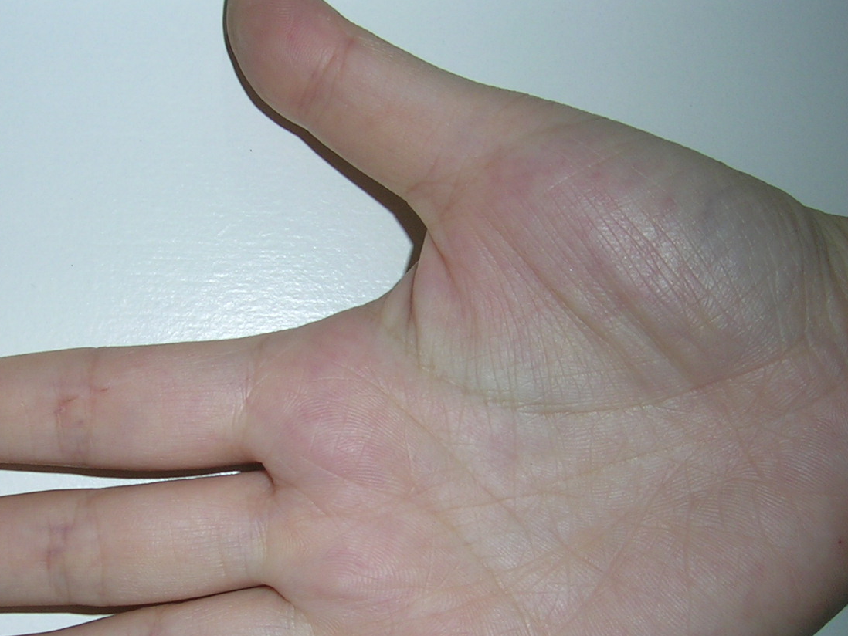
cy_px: 449
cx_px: 371
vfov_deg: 28.3
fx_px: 1250
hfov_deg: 37.4
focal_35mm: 51
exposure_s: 1/60.1
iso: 50
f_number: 4.8
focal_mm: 5.4
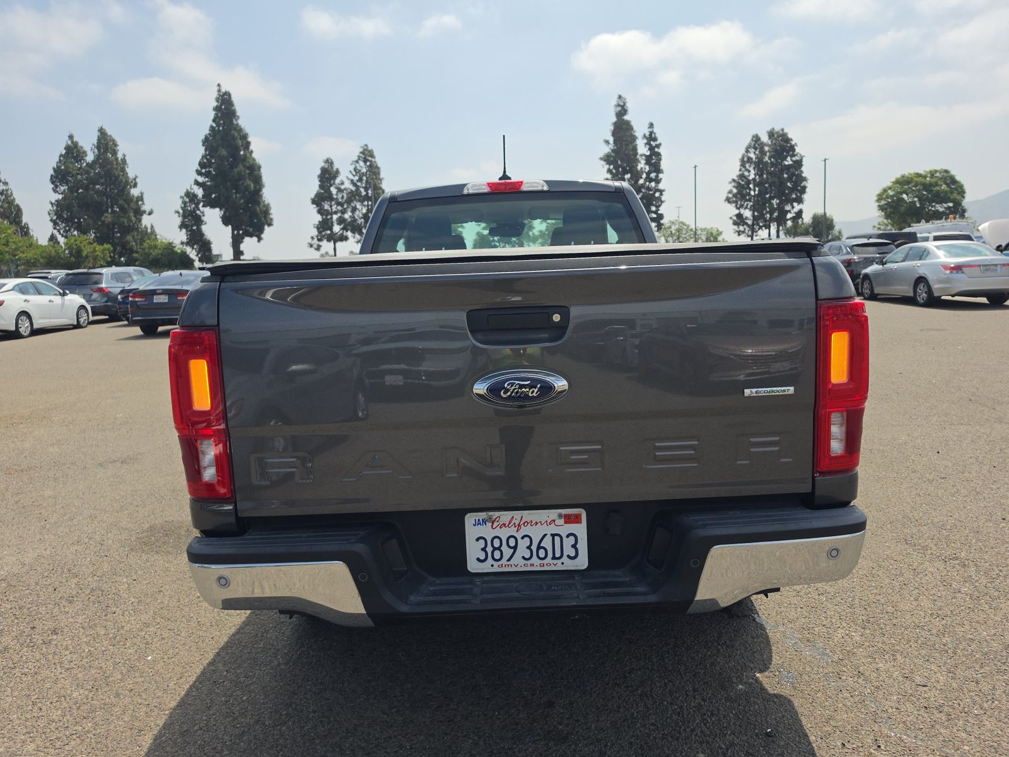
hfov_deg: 73.9
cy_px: 378
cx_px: 504
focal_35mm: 23
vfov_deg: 58.9
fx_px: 670
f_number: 1.4
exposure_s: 1/7940
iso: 58
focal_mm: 6.5
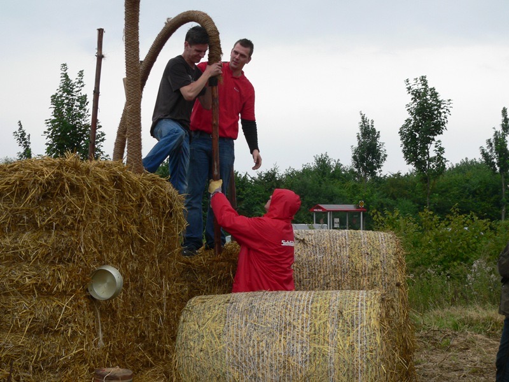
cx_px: 254
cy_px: 191
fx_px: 956
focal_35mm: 65
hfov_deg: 29.8
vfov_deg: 22.6
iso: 80
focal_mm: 10.7
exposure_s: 1/125
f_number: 4
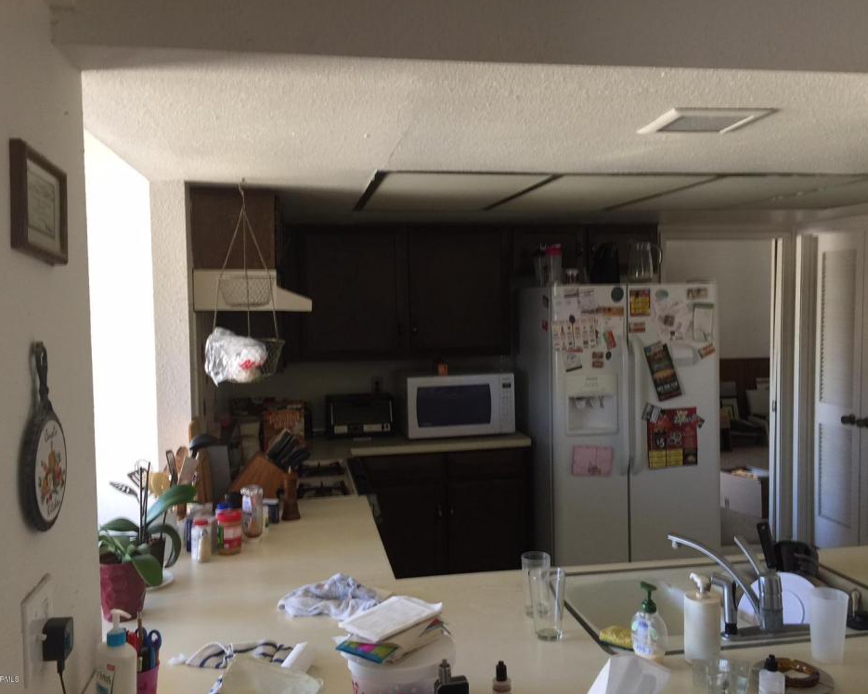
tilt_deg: -2.8
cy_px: 347
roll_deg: -0.2
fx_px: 796
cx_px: 448
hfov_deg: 57.2
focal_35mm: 31
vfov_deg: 47.1
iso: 32
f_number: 2.2
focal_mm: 4.15
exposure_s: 1/15
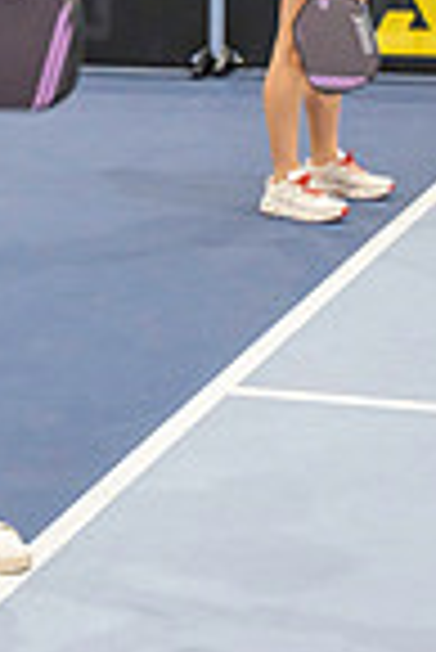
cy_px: 225
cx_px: -135
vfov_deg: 13.0
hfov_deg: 8.6
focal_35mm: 158
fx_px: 2863
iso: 4000
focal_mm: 51
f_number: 4
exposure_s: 1/400
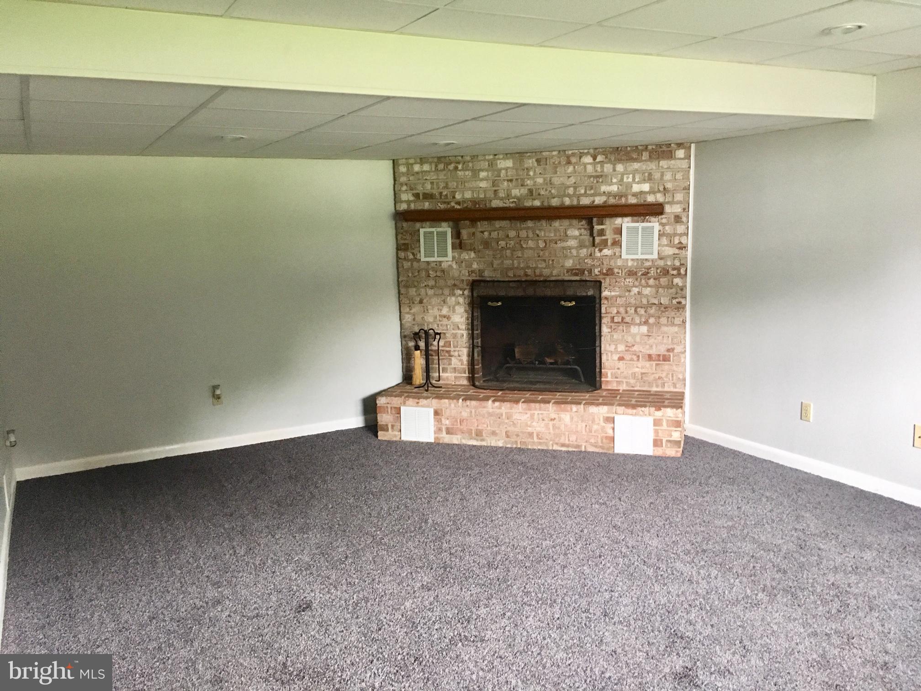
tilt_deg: -11.0
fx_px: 772
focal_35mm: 29
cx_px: 460
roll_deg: +0.8
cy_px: 346
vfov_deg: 48.2
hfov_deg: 61.7
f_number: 2.2
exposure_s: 1/20
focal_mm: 4.15
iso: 200
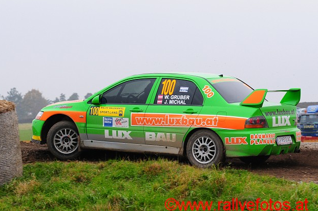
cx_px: 158
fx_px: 1411
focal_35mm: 160
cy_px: 102
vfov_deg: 8.6
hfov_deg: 12.9
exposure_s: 1/320
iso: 500
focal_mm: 92
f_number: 5.6
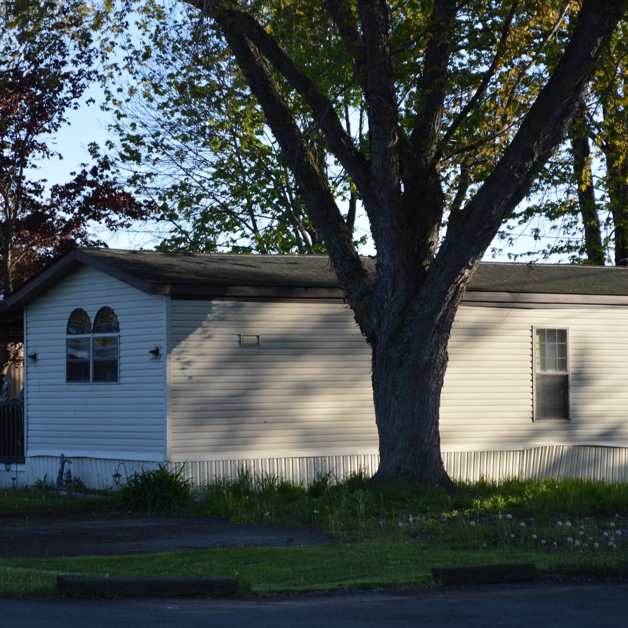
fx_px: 2168
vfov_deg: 16.5
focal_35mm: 106
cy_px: 314
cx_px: 294
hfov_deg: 16.5
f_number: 5.6
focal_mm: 55
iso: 100
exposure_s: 1/125
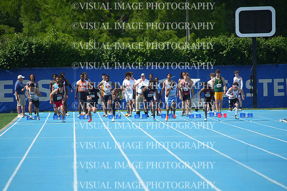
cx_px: 144
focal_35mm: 400
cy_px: 96
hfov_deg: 5.2
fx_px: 3189
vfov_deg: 3.4
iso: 400
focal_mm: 400
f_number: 6.3
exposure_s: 1/1600
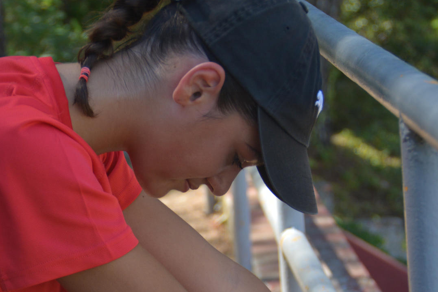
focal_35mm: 194
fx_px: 2360
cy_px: 259
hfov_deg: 10.6
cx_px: 111
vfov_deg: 7.1
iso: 220
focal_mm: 68
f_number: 5.6
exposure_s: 1/500
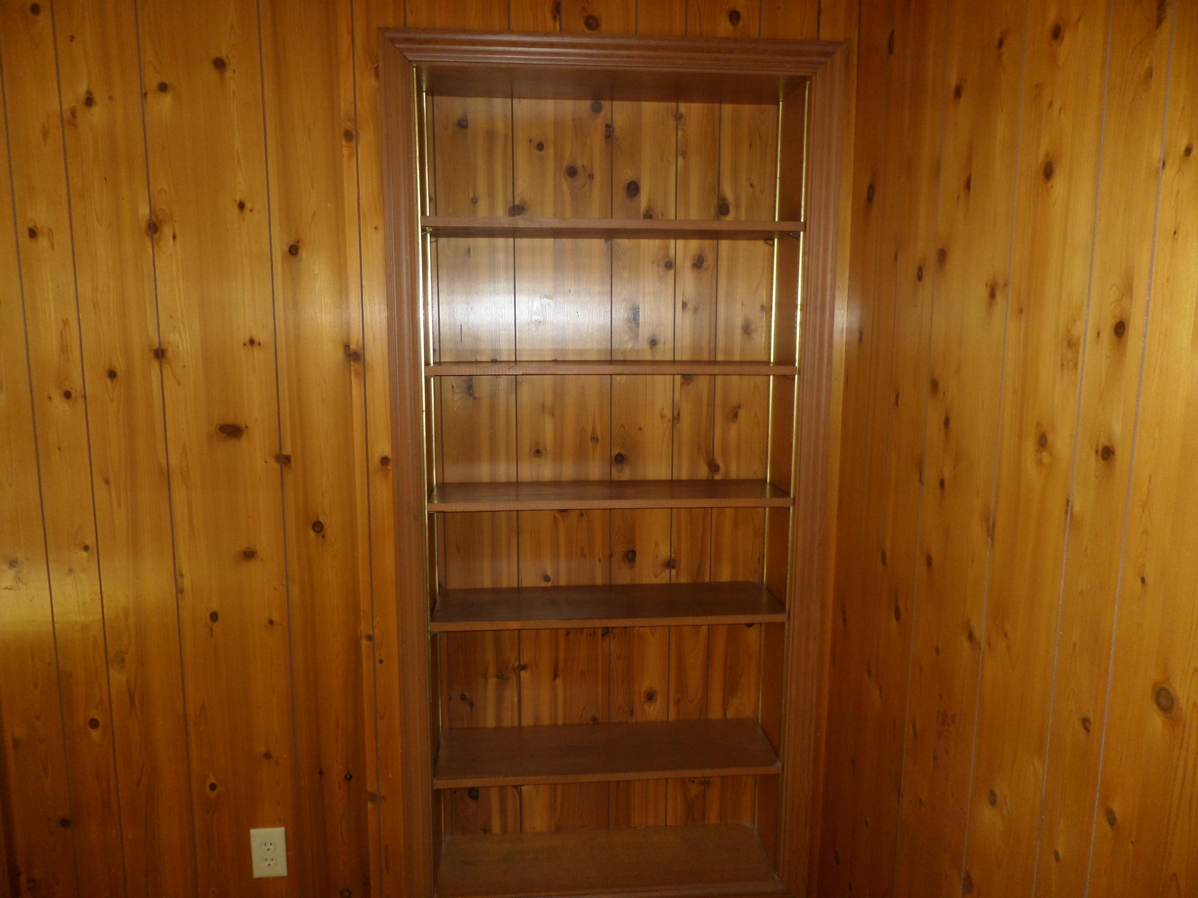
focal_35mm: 24
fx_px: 831
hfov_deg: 71.6
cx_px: 599
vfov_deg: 56.8
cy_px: 449
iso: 100
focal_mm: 4.3
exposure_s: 1/20
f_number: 3.1
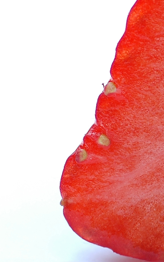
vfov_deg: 7.3
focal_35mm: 287
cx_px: 311
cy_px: 77
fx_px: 2054
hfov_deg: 4.5
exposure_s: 1/500
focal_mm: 60
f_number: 4.8
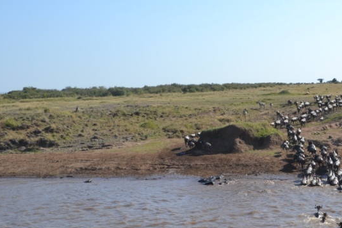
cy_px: 137
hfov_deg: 27.1
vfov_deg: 18.9
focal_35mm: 72
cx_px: 305
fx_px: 684
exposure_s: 1/250
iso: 100
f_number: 8
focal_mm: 25
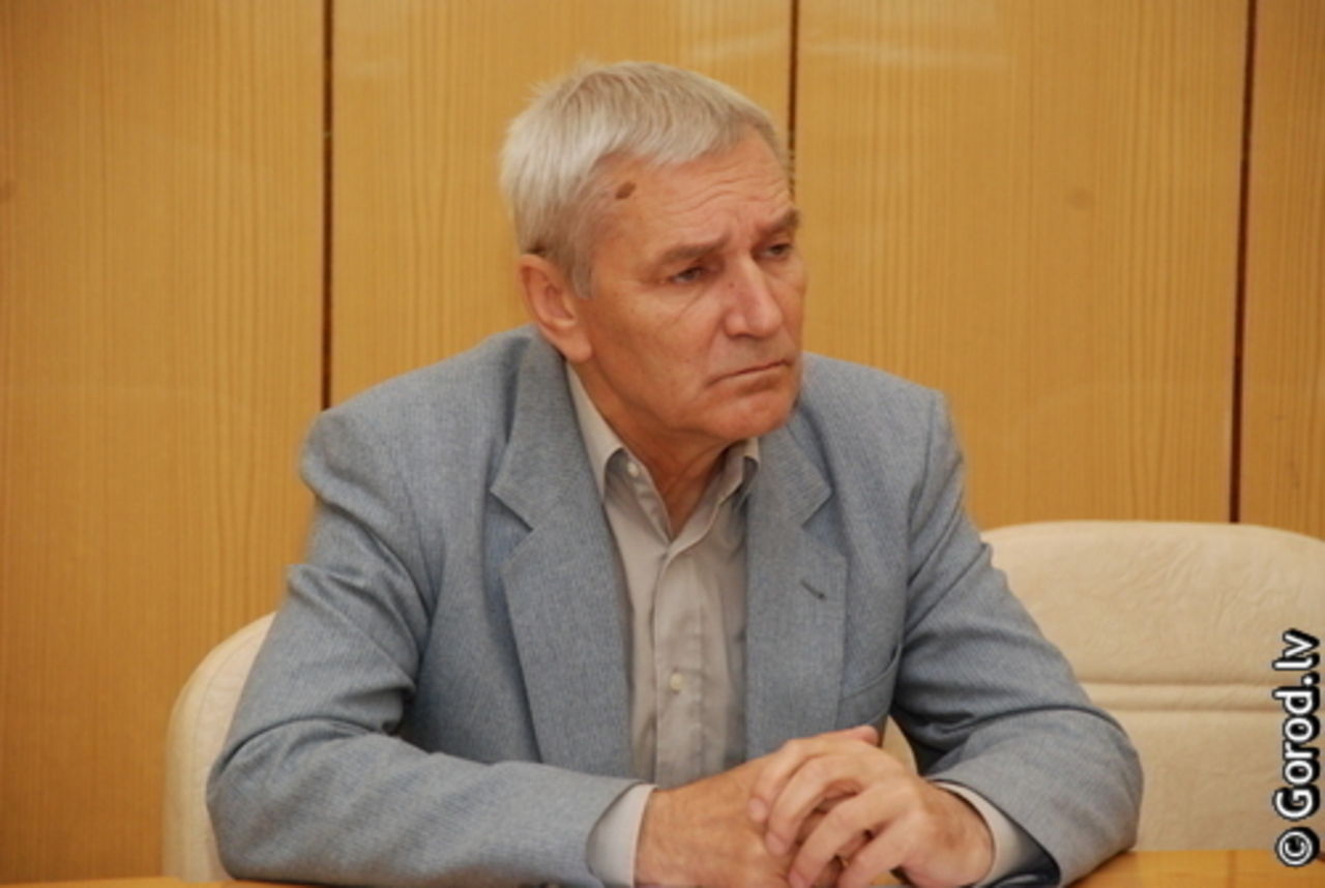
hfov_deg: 10.9
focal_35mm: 188
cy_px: 444
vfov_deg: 7.4
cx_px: 662
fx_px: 6912
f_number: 5.6
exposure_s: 1/90
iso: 1000
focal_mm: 125
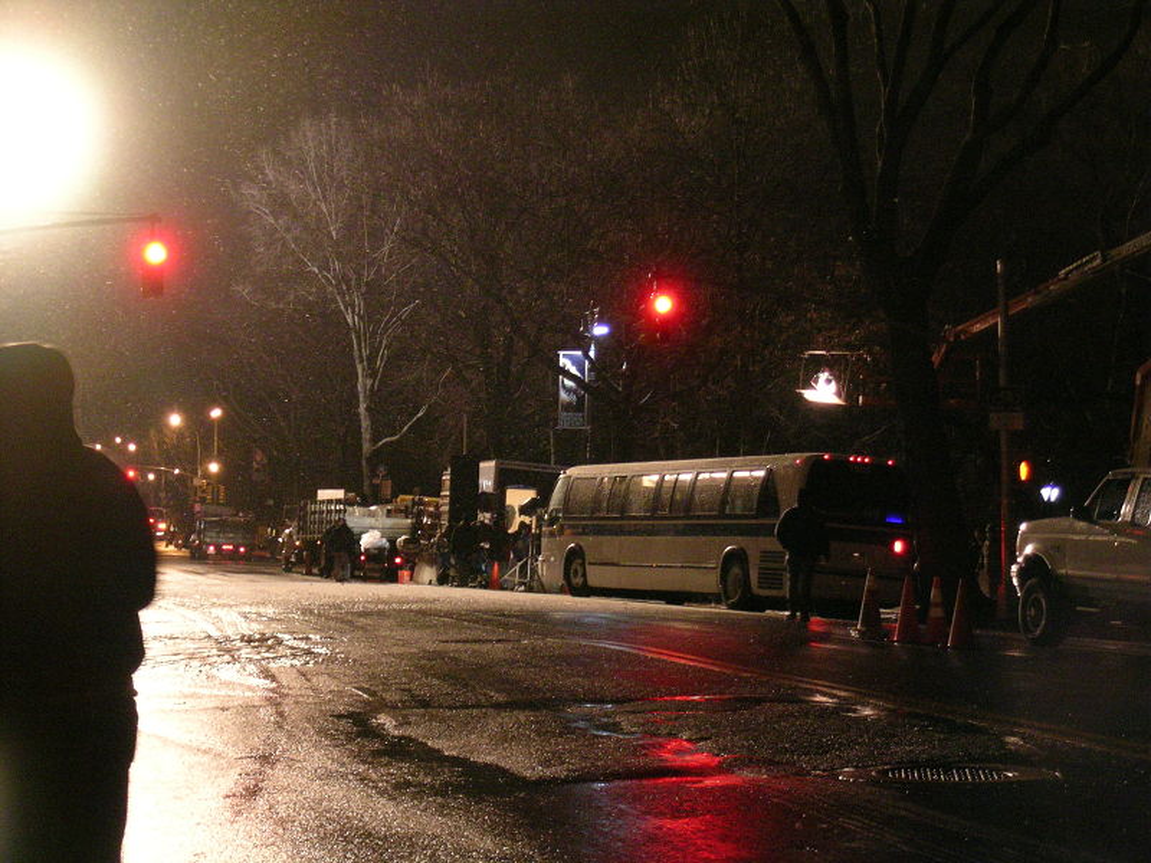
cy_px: 432
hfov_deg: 24.4
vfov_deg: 18.4
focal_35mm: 80
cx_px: 576
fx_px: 2660
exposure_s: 1/15
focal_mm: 16.7
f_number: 4.1
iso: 400
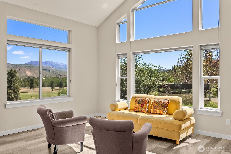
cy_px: 77
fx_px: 193
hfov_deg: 61.9
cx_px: 116
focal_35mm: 30
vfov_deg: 43.7
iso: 200
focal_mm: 30
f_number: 5.6
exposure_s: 1/125
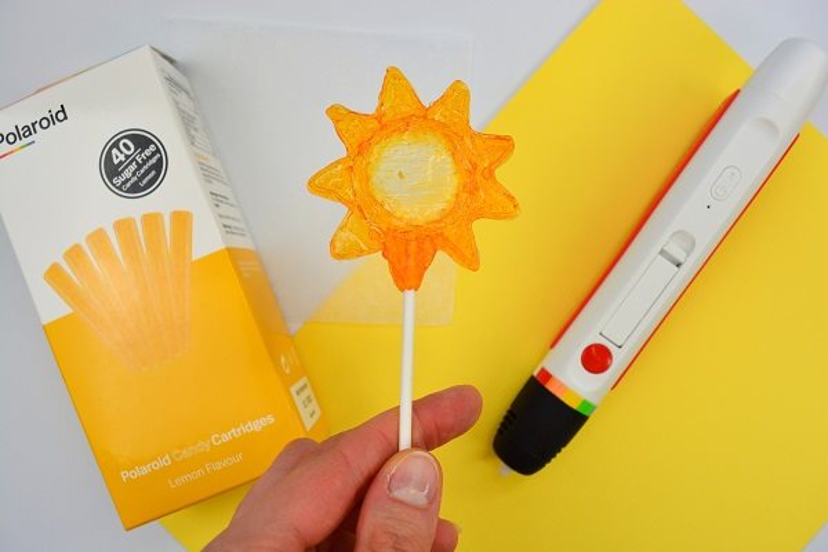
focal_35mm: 30
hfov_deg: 61.9
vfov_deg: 43.6
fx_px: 690
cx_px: 414
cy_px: 276
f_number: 8
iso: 800
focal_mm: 20
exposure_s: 1/320
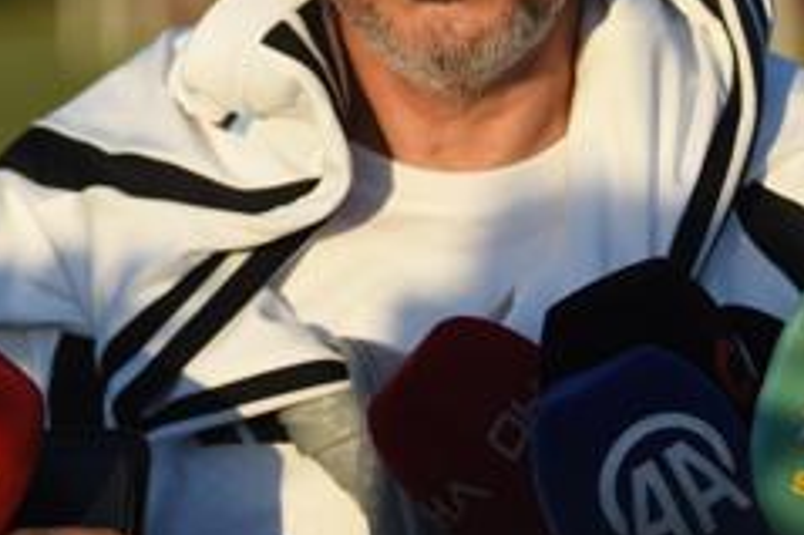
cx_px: 318
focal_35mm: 297
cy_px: -40
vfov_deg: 4.6
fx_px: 6628
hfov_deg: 6.9
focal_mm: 90
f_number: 2.8
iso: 100
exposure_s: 1/1250
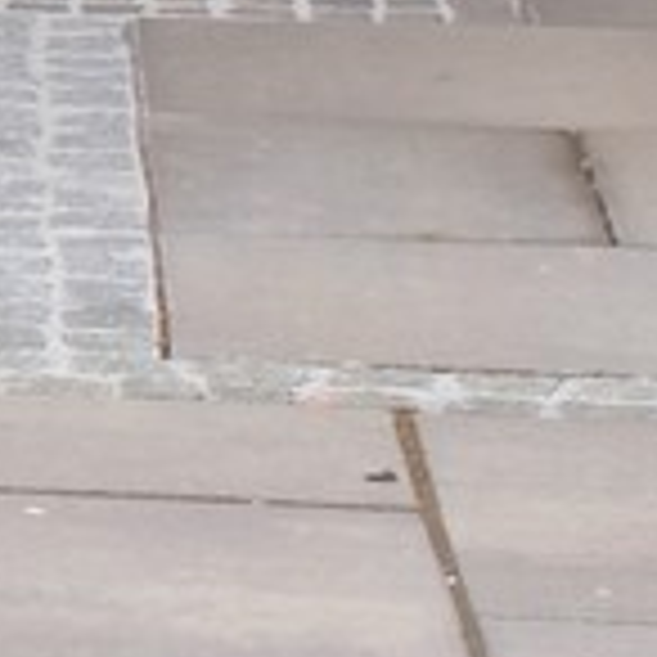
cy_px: -400
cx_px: -2196
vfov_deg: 4.6
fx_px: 8181
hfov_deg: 4.2
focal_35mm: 381
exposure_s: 1/100
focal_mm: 27.6
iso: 640
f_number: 9
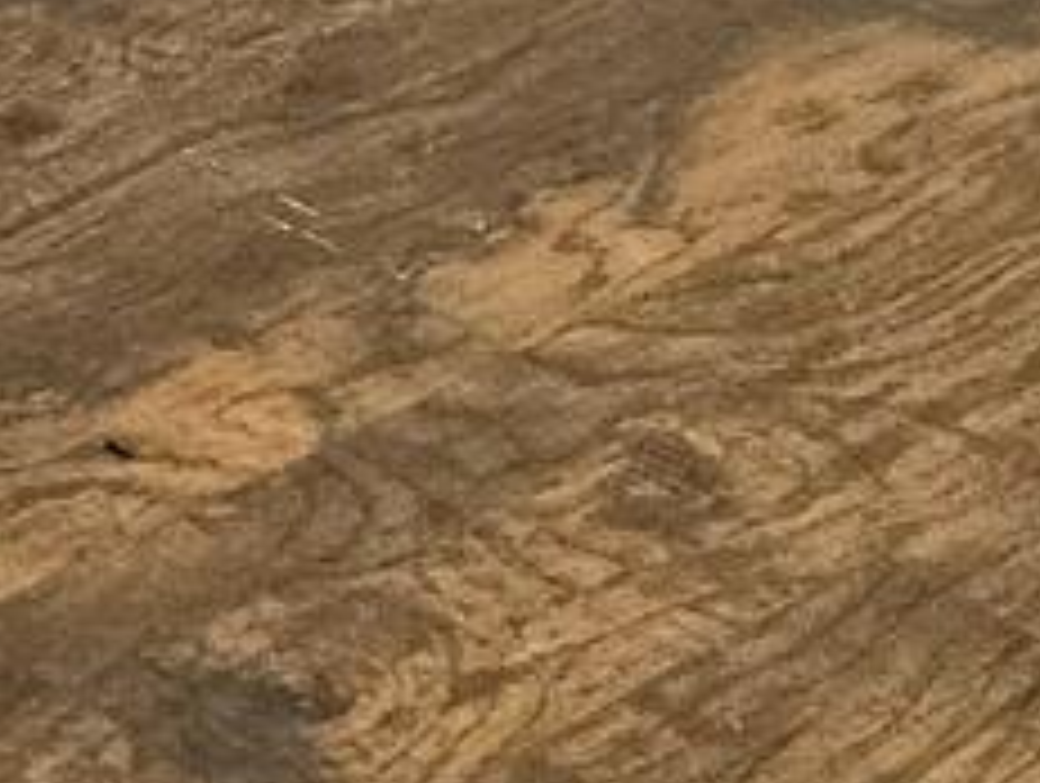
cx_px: -2166
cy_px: -1881
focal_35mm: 159
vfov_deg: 7.6
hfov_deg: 9.5
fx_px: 4784
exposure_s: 1/120
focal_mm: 5.4
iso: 320
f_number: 1.8
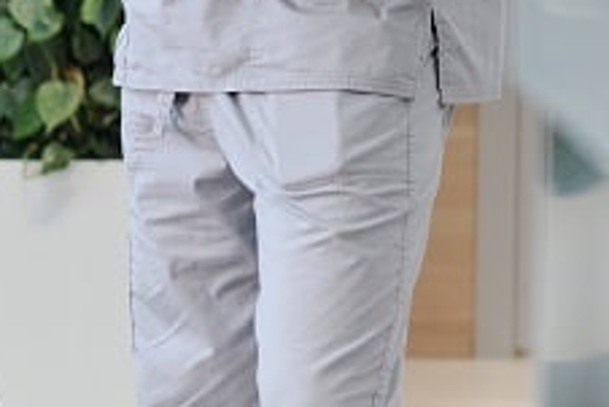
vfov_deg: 4.1
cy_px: 358
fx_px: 5654
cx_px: -399
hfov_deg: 6.1
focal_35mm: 334
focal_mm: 56
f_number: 2.8
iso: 800
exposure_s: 1/200
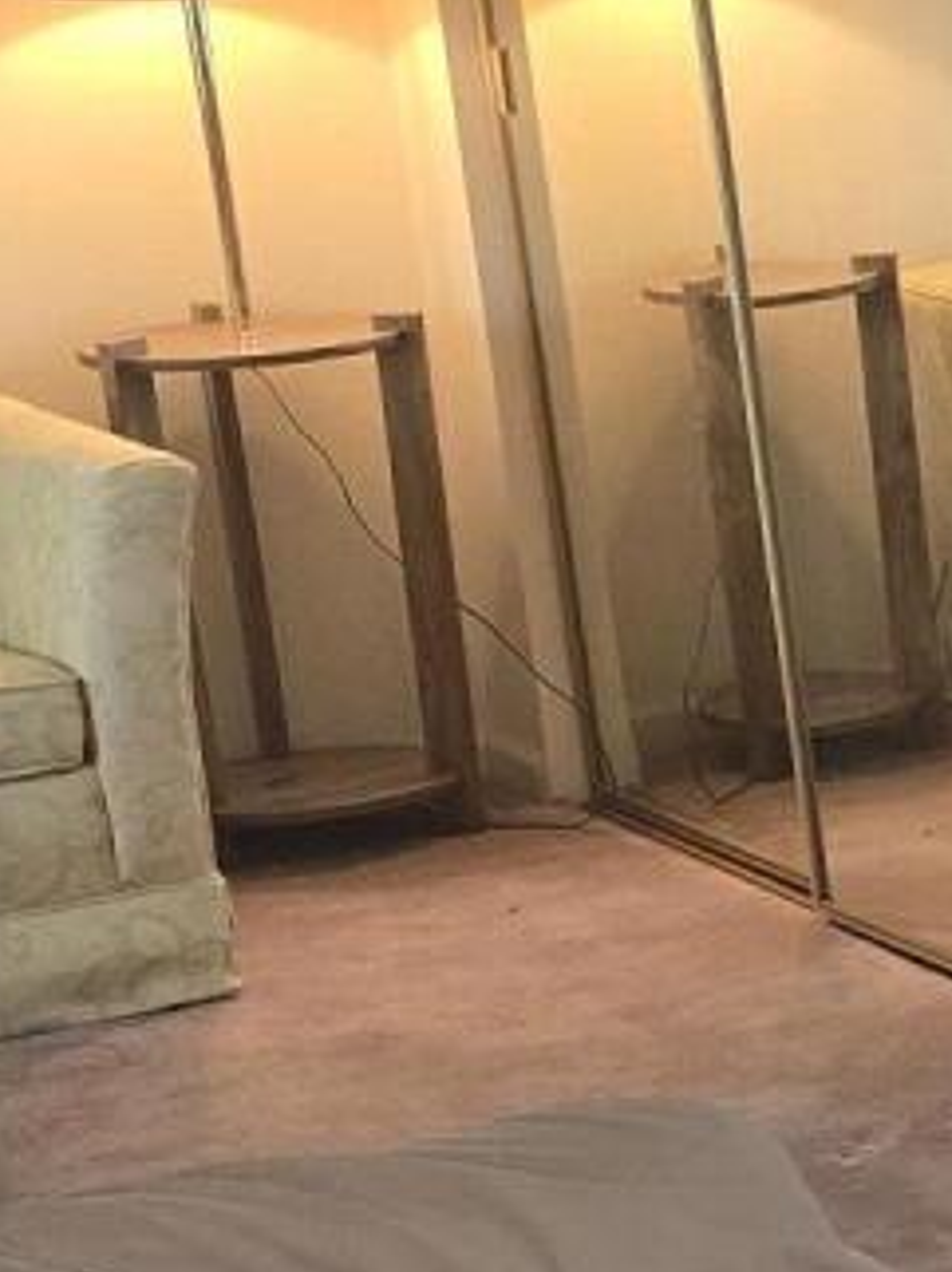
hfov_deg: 8.9
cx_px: 2603
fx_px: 5251
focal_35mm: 143
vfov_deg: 13.8
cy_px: 972
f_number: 1.7
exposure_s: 1/120
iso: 160
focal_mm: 6.3
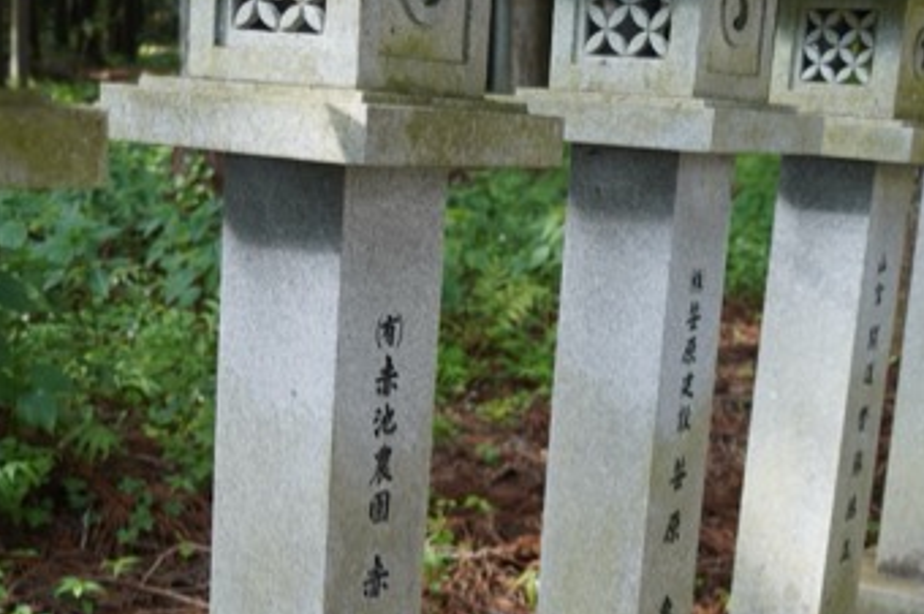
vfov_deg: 20.8
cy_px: 543
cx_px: 519
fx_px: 1641
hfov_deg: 31.4
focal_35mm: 64
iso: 320
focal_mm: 34
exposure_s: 1/160
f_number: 4
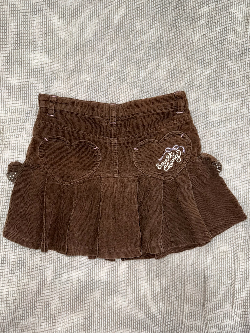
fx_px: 231
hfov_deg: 56.8
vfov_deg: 71.6
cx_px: 125
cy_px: 166
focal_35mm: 24
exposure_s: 1/57
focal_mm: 6.76
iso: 100
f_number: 1.78
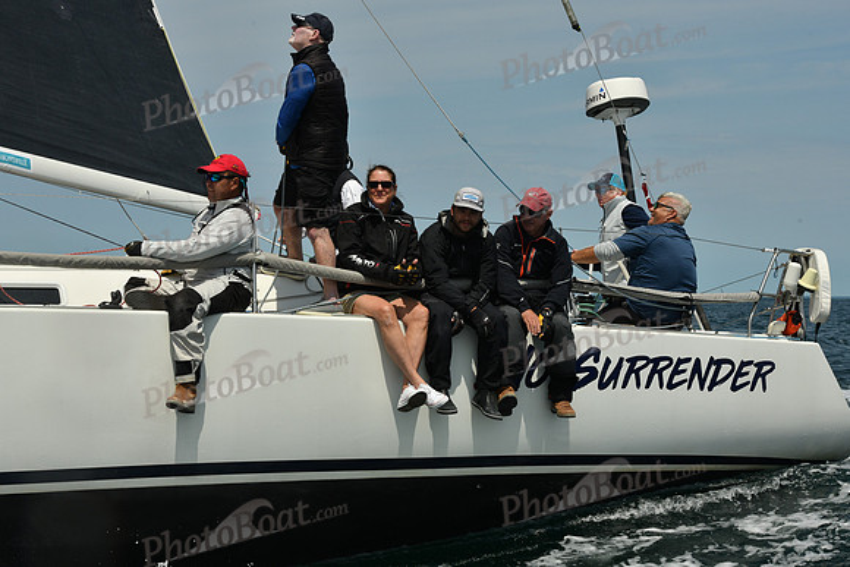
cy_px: 284
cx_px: 425
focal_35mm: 82
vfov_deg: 16.7
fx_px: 1936
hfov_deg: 24.8
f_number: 13
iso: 320
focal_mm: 82
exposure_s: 1/1000
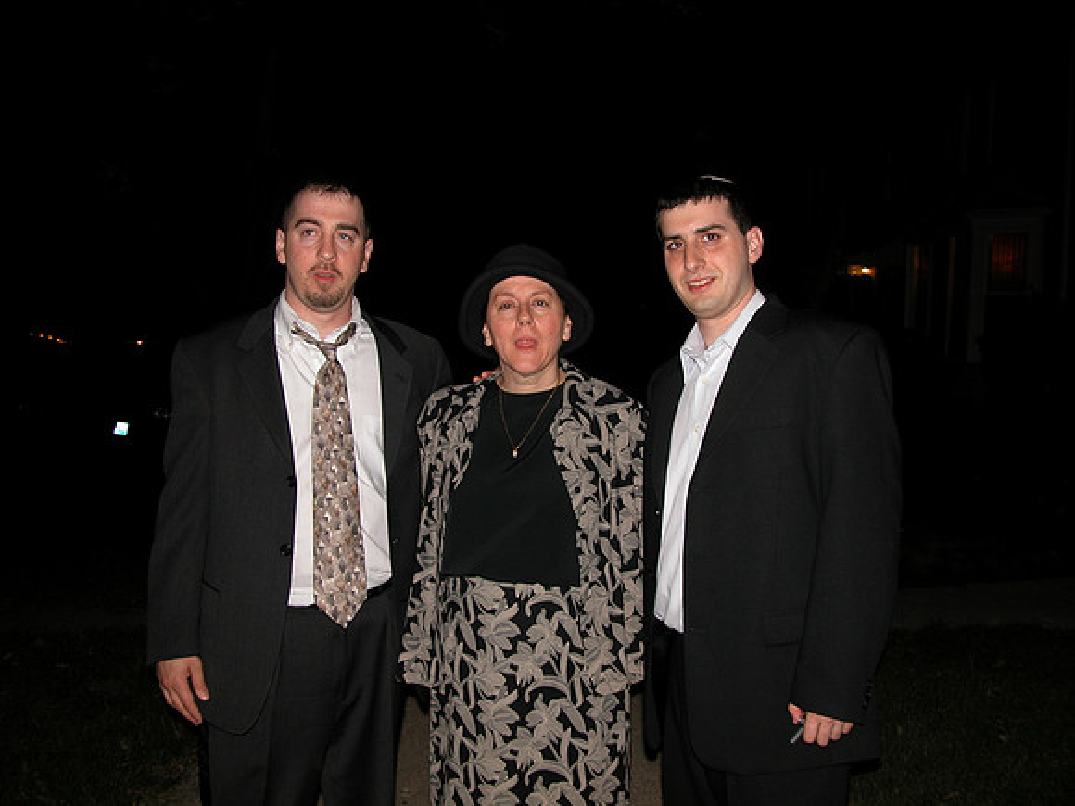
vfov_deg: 41.8
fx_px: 1056
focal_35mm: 34
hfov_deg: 54.0
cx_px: 538
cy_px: 403
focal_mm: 8.9
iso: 100
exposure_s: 1/60
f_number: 2.8
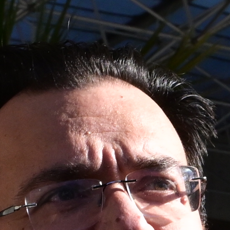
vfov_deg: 10.6
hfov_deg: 10.9
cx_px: 120
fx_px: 1203
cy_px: 325
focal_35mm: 160
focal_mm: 28
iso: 1000
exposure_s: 1/800
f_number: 11
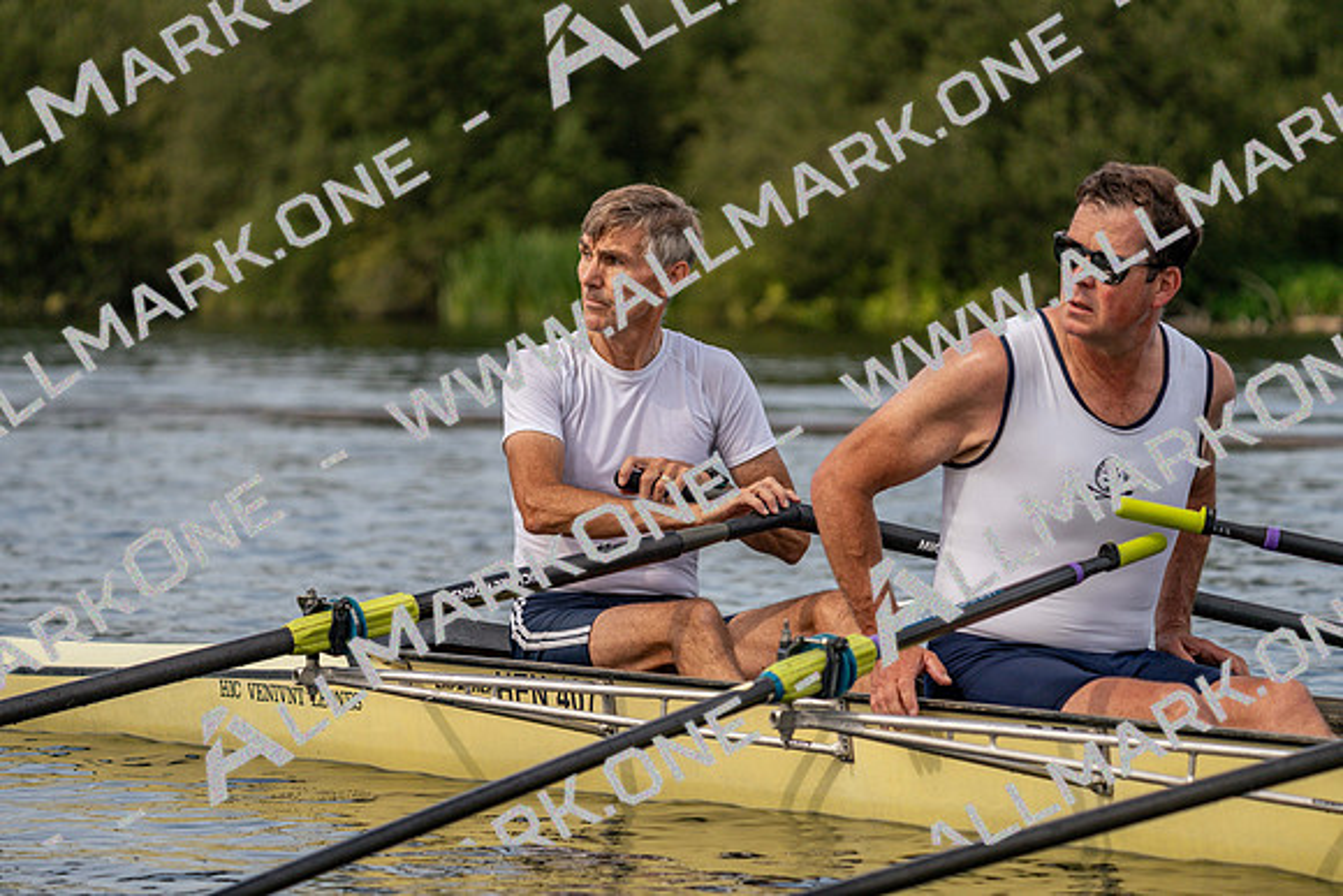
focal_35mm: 200
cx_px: 672
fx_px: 7463
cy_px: 448
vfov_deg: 6.9
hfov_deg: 10.3
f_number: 5.6
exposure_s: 1/1600
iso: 320
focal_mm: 200
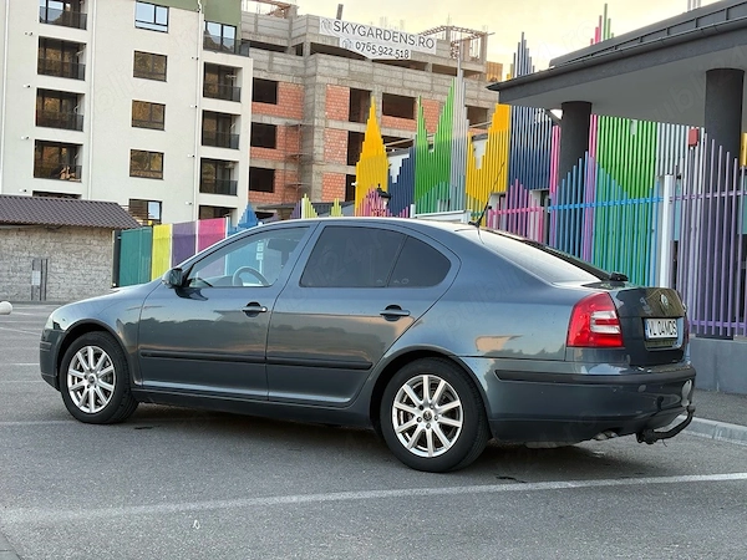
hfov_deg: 36.8
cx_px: 374
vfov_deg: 28.0
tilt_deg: +0.0
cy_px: 280
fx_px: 1122
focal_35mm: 52
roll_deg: -1.3
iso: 64
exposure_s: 1/236
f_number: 1.6
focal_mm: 5.96
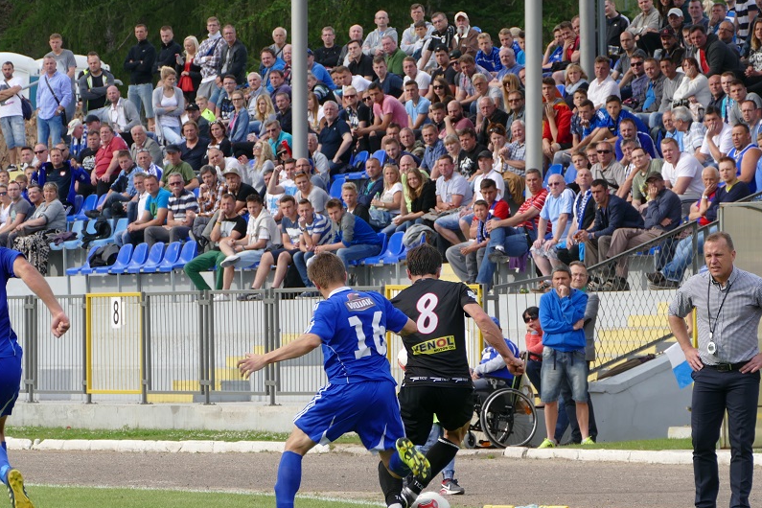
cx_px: 402
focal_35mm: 340
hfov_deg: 6.1
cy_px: 332
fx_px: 7196
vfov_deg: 4.0
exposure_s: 1/500
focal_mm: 85.83
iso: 125
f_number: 4
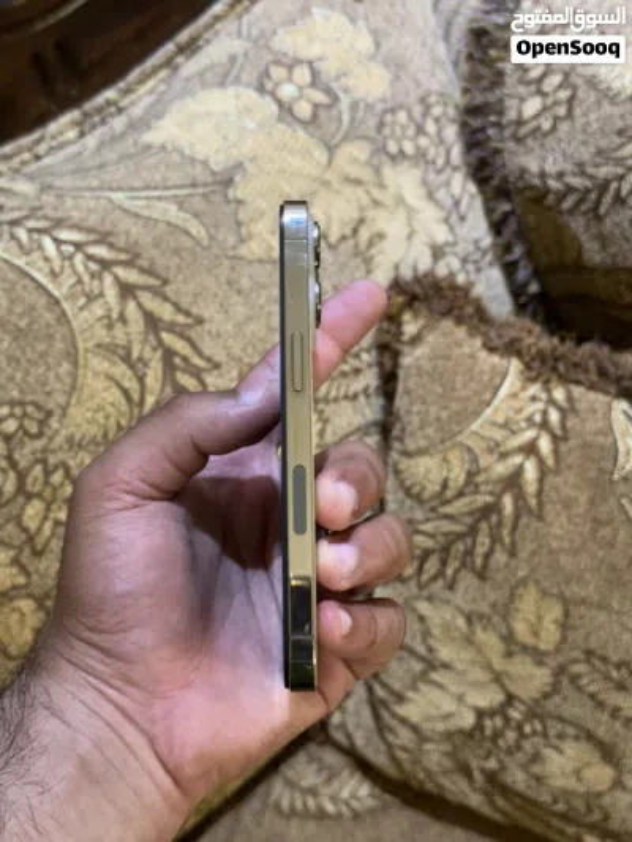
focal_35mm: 48
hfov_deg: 30.3
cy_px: 421
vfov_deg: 39.6
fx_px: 1168
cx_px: 316
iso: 320
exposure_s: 1/33
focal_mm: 6.86
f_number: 1.78
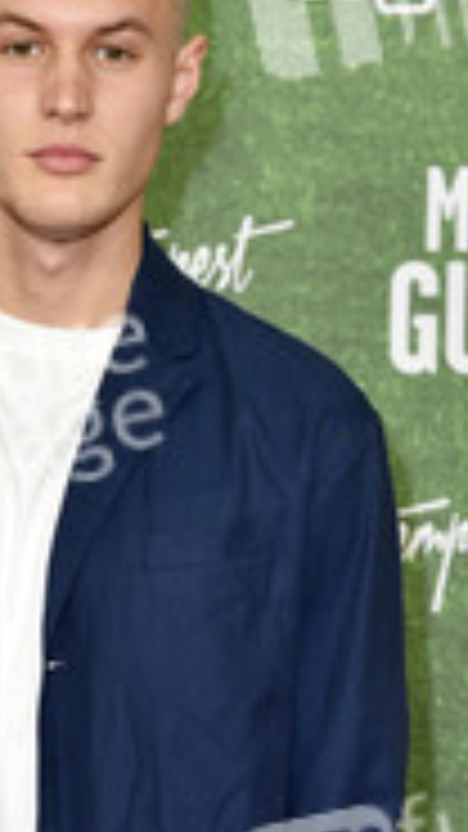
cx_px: 63
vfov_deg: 11.5
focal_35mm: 186
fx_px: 4105
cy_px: 648
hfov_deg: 6.5
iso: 500
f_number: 5.6
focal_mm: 82
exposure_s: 1/160
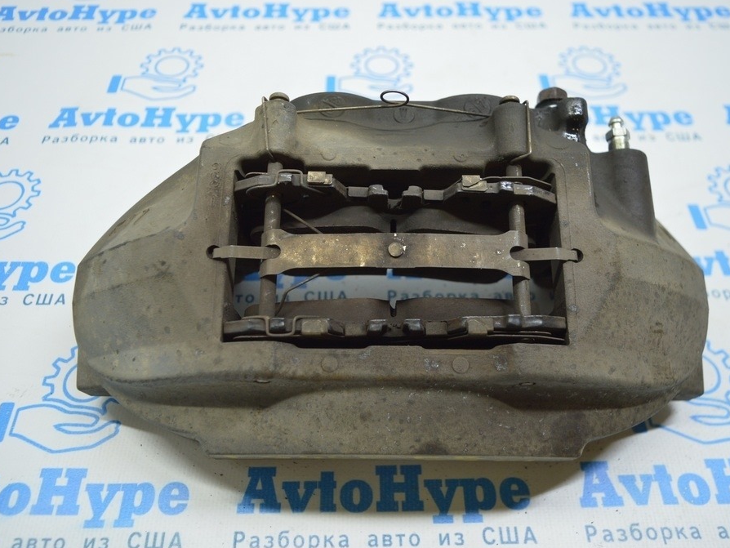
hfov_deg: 55.3
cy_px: 272
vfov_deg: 43.0
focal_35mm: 33
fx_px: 696
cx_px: 358
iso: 400
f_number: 3.5
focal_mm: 20
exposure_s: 1/50
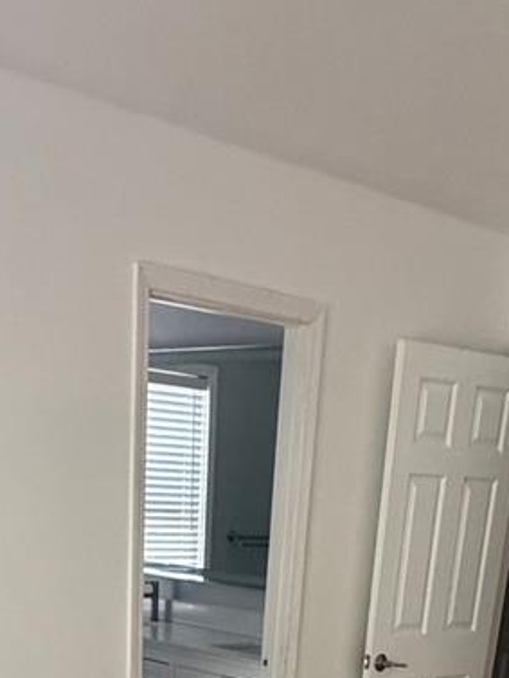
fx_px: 1117
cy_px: 1092
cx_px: 227
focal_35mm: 57
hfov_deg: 25.7
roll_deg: -4.2
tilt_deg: -28.2
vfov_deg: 24.0
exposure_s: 1/79
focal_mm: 2.22
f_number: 2.2
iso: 320
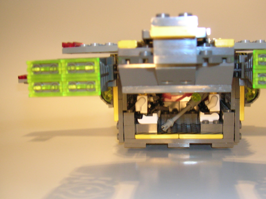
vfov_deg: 32.1
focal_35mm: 45
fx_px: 346
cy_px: 110
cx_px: 168
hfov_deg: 41.8
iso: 200
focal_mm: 5.7
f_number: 2.9
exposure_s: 1/10.6
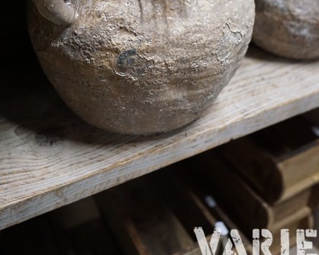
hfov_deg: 42.0
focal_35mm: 44
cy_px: 40
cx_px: 160
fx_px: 415
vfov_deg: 32.9
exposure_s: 1/125
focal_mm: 31
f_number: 4
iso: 6400
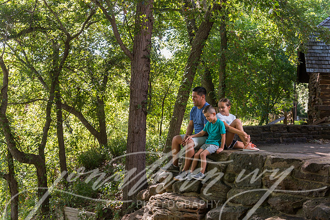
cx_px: 165
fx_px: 412
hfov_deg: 43.6
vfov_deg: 29.8
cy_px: 110
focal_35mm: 45
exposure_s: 1/200
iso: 500
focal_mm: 45
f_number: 5.6
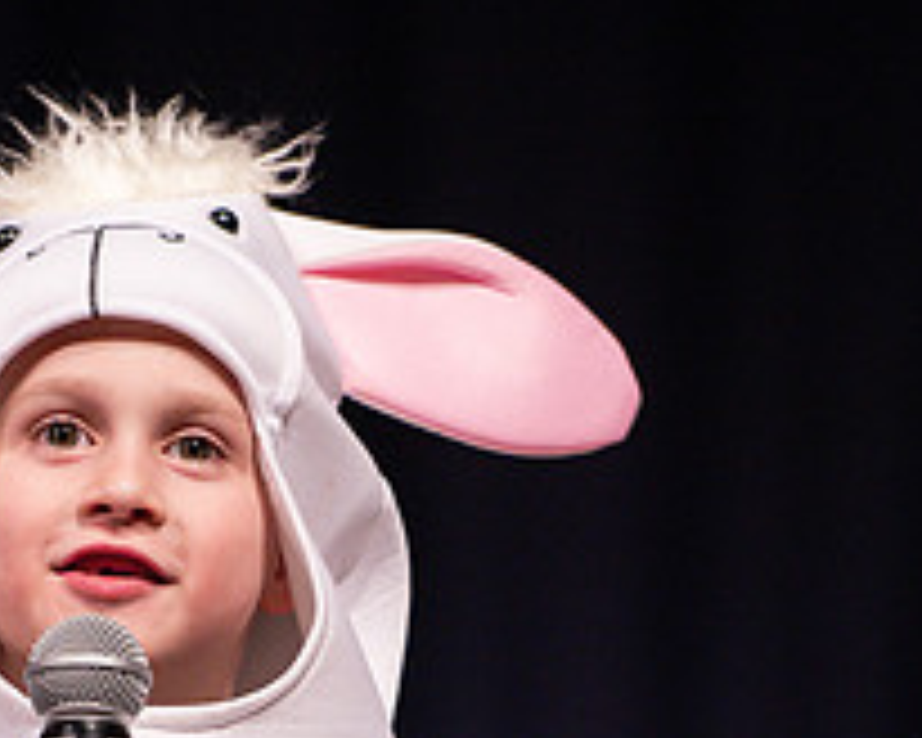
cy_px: 776
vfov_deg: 2.9
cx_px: 270
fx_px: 14490
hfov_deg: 3.6
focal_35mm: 531
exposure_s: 1/500
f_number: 2.8
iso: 1600
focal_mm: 200
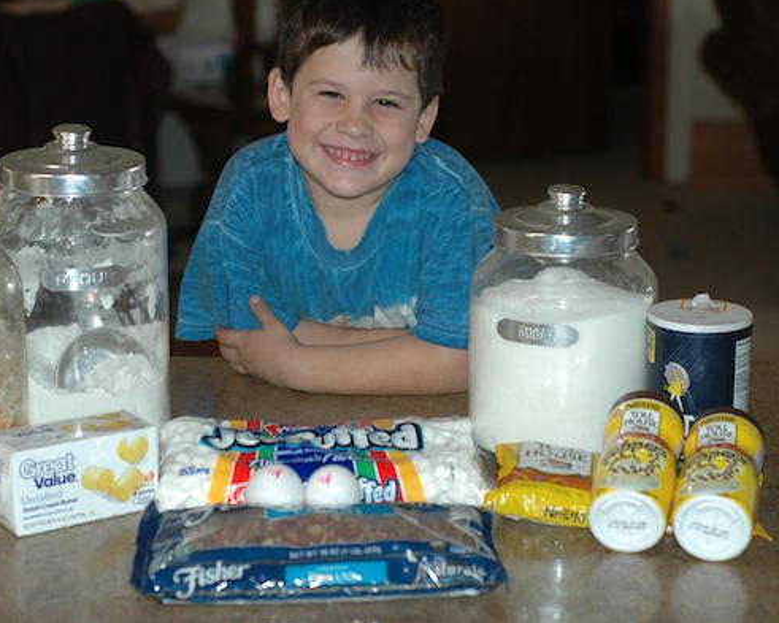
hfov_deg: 22.2
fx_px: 1983
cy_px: 310
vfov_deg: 17.9
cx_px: 344
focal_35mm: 86
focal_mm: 50
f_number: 3.5
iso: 400
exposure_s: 1/60
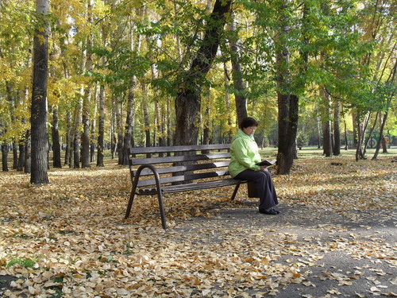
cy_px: 149
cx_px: 198
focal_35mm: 35
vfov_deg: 40.7
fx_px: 401
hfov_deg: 52.6
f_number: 3.2
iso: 100
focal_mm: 6.3
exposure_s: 1/180
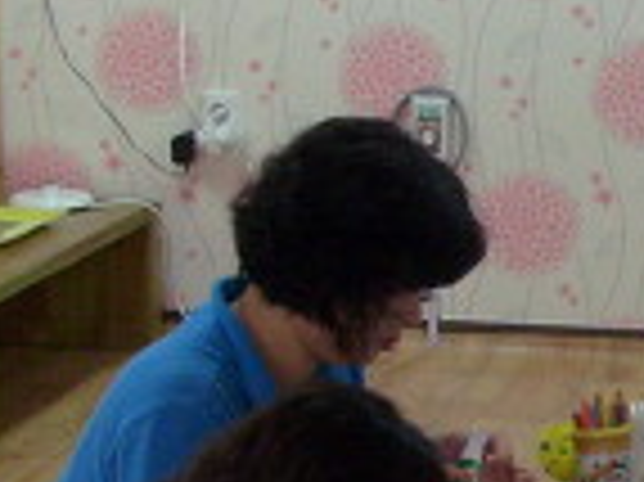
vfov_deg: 9.2
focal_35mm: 161
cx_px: 923
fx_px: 2993
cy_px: 347
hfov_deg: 11.8
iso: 200
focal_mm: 6
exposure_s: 1/30
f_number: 3.5
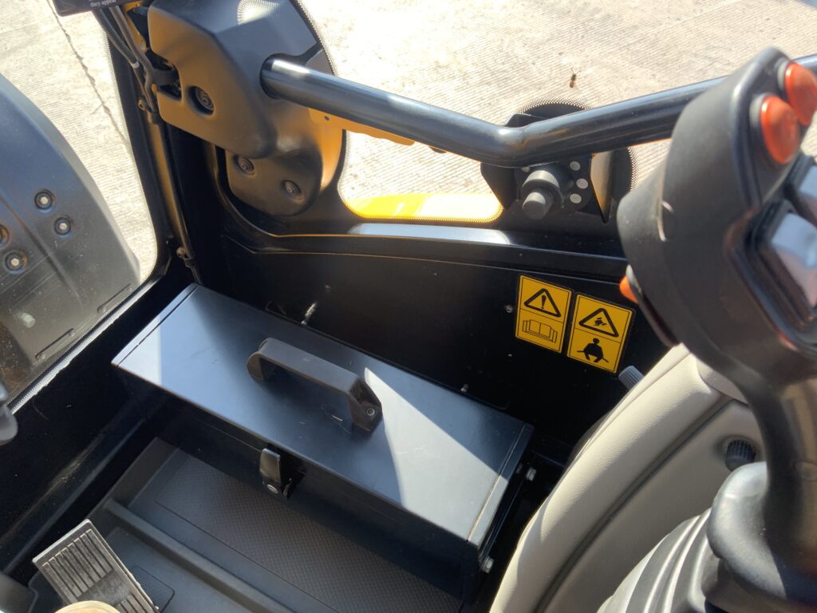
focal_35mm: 29
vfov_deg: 48.2
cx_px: 408
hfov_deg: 61.7
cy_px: 306
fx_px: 684
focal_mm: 3
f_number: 1.8
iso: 20
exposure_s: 1/122
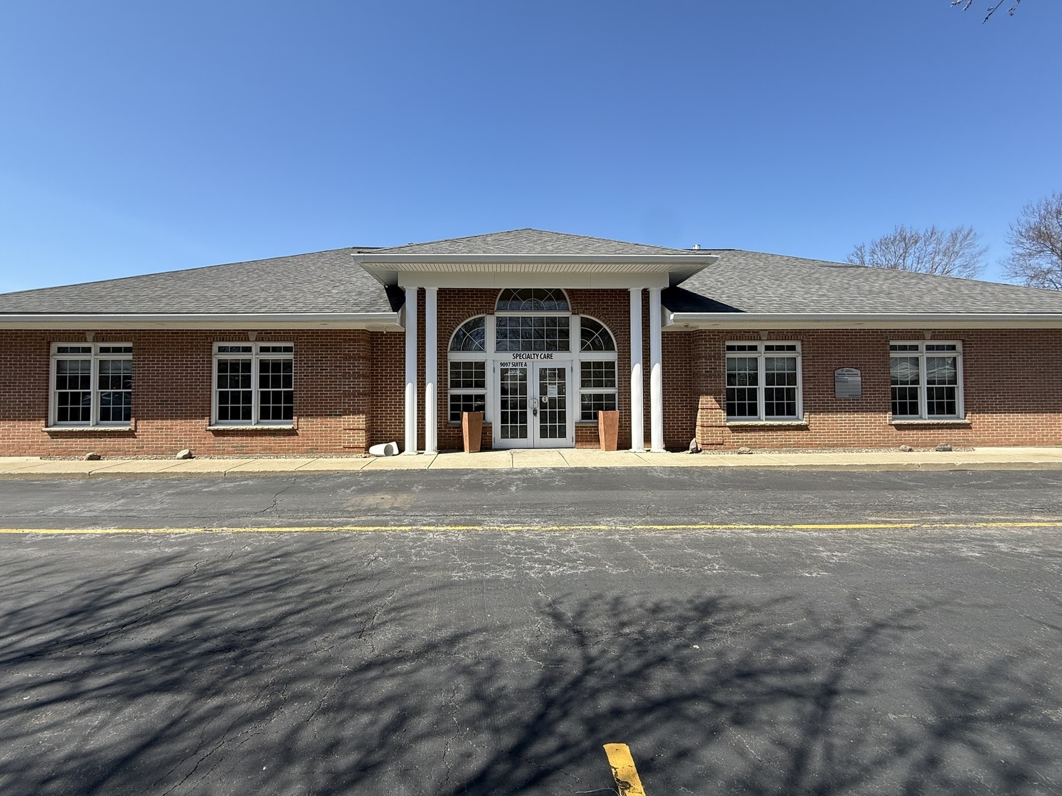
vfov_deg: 81.7
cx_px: 520
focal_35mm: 15
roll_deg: +1.2
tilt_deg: +2.4
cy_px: 376
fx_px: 460
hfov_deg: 98.2
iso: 50
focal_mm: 2.22
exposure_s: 1/1464
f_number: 2.2
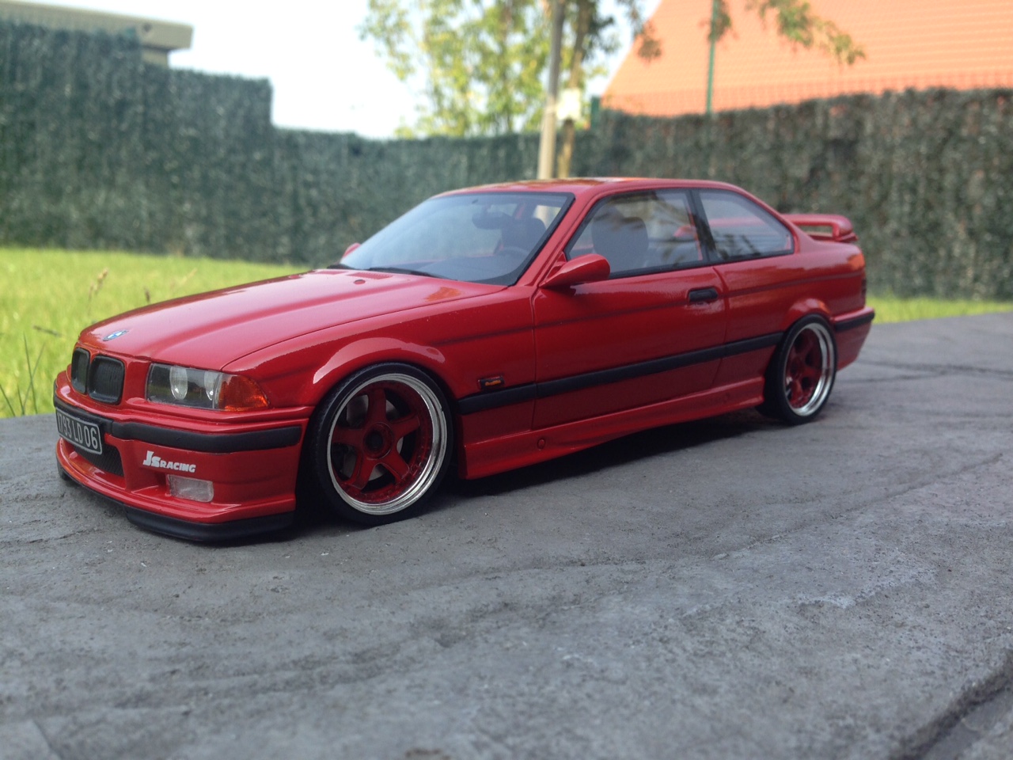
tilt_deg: -9.5
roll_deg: -1.9
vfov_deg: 42.9
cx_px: 506
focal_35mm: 33
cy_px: 380
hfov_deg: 55.4
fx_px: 966
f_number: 2.4
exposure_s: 1/497
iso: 50
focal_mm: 4.12
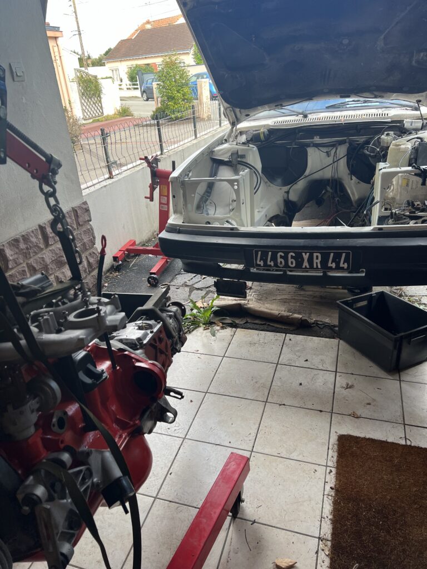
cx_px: 214
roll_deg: +5.1
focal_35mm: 26
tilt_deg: -25.8
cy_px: 284
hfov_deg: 53.1
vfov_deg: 67.3
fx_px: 428
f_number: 1.5
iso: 40
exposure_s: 1/121
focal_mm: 5.7
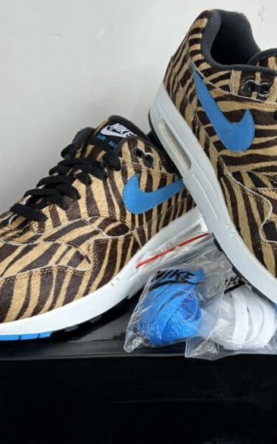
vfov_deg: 46.0
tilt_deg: -14.1
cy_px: 187
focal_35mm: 43
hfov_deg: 29.8
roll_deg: +1.1
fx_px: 519
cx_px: 172
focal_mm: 6.86
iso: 80
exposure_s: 1/293
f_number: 1.78
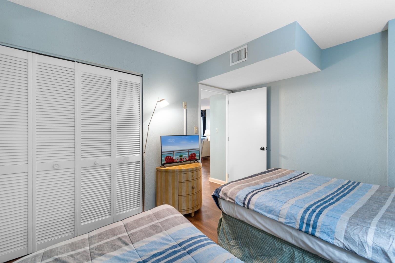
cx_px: 198
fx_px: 165
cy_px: 132
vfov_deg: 77.3
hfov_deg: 100.4
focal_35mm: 15
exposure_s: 1/1.25
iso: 100
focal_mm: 10
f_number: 4.5
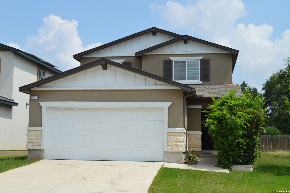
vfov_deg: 25.7
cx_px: 145
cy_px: 96
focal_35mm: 52
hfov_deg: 37.9
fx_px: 423
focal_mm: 35
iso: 100
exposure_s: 1/250
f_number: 8
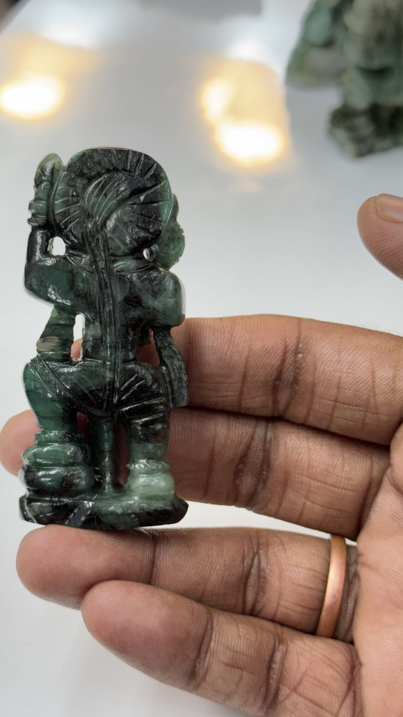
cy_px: 353
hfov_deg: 20.3
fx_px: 1121
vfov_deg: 35.4
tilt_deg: -39.9
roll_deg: -3.3
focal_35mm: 59
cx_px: 129
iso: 100
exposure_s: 1/100
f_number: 1.78
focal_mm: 6.76
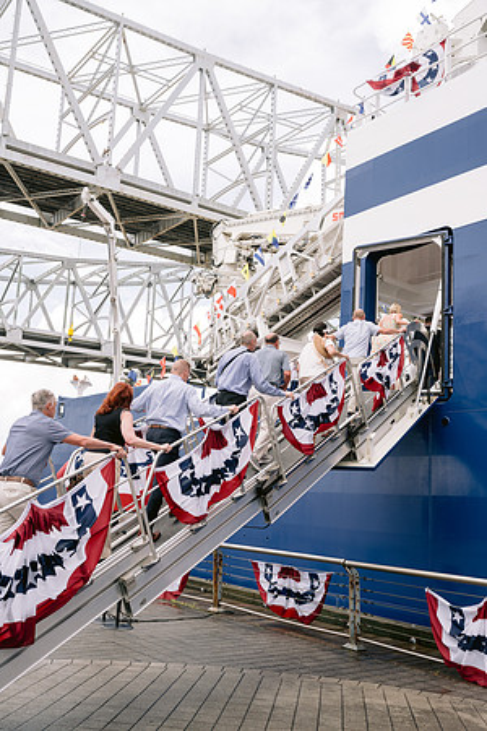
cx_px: 244
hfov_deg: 37.9
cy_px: 366
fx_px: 710
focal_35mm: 35
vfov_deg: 54.4
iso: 160
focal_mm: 35
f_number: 8
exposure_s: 1/200
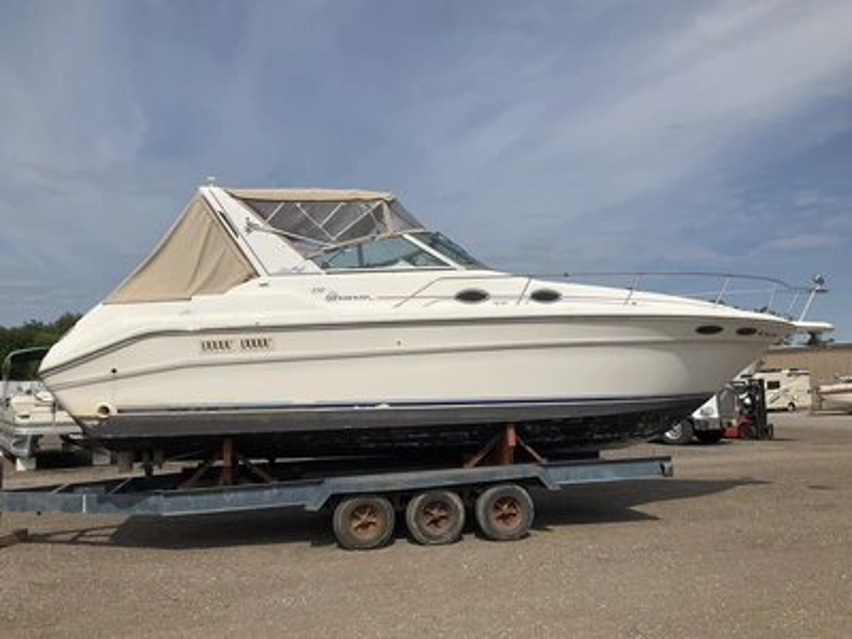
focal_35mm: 29
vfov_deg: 48.2
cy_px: 320
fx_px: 714
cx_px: 426
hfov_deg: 61.7
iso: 25
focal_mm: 3
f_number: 1.8
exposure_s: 1/4405
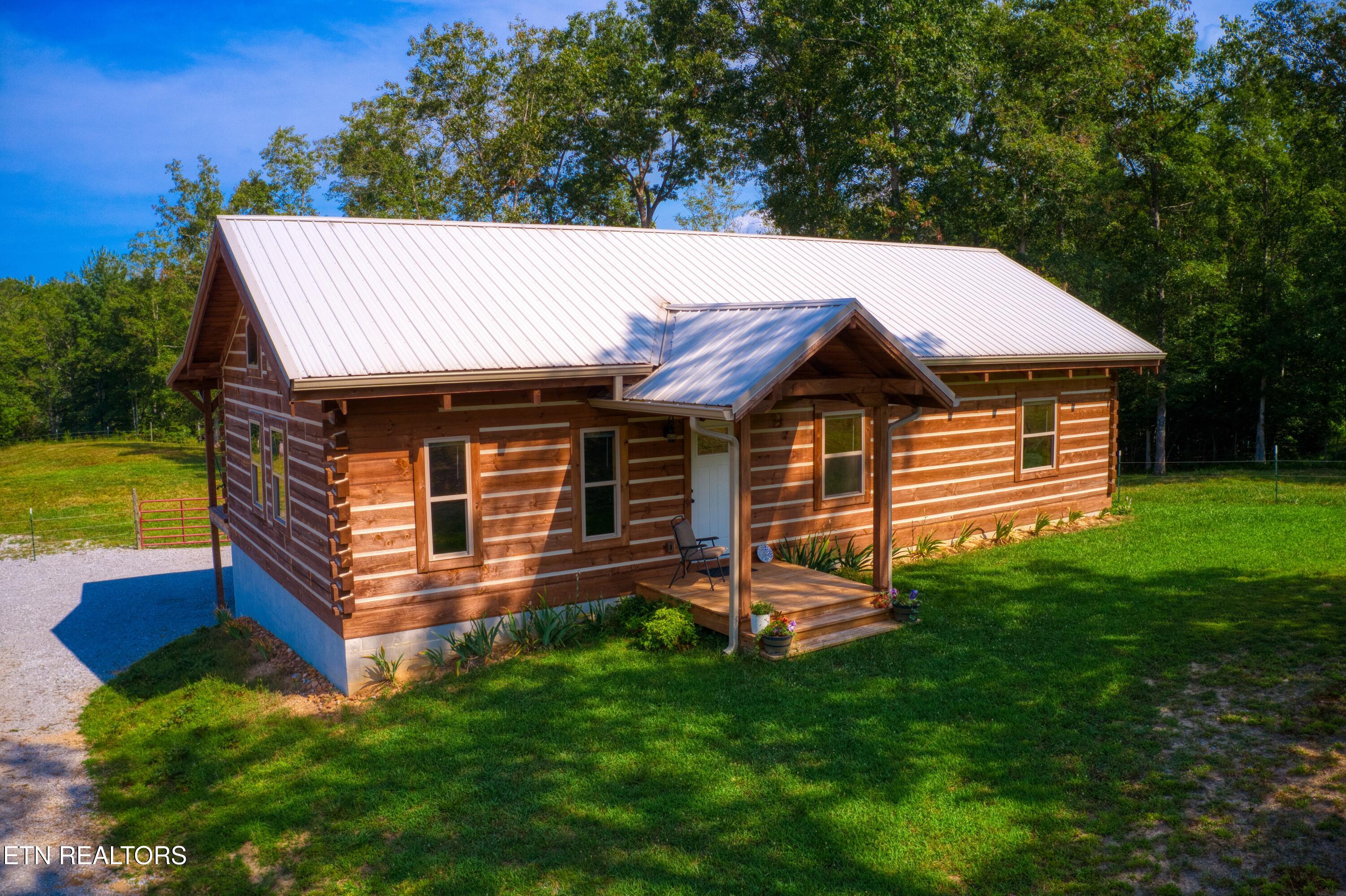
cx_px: 673
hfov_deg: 65.5
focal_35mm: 28
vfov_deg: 46.4
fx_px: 1046
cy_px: 448
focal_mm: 10.26
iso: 400
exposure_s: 1/60
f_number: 6.3
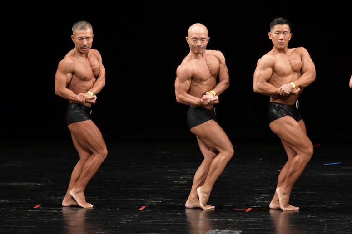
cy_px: 117
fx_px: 2785
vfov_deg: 4.8
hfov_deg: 7.2
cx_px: 176
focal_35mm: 285
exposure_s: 1/400
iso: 2500
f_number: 5.6
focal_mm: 190
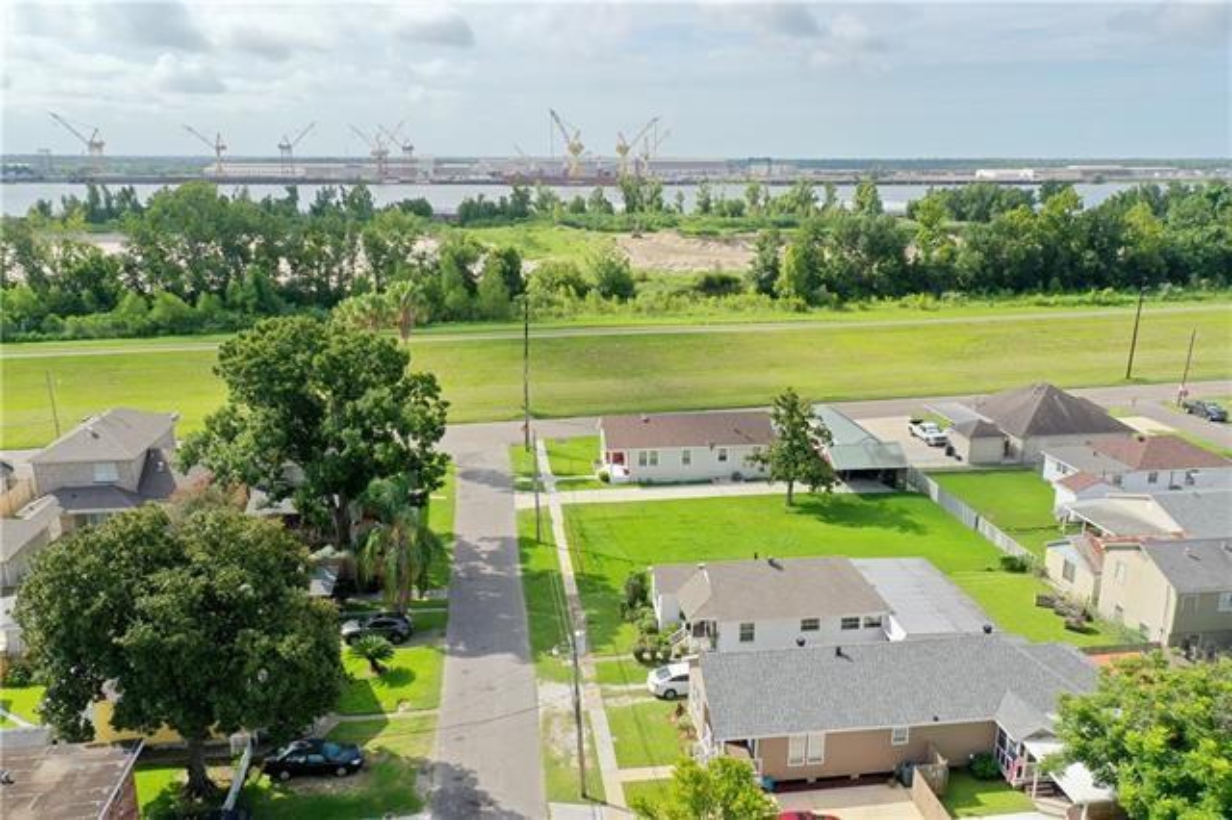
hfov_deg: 65.5
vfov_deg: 46.4
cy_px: 410
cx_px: 616
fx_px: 958
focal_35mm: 28
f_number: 5
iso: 100
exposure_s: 1/240
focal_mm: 10.26
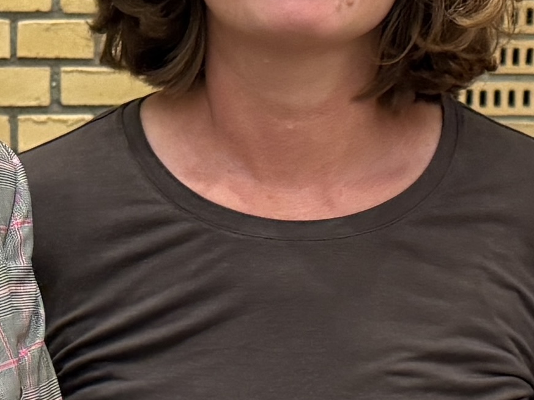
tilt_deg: -8.3
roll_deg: -0.7
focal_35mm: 73
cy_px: -32
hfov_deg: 26.7
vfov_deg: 19.4
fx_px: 1126
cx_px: 250
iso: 400
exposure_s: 1/50
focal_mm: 6.76
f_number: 1.78
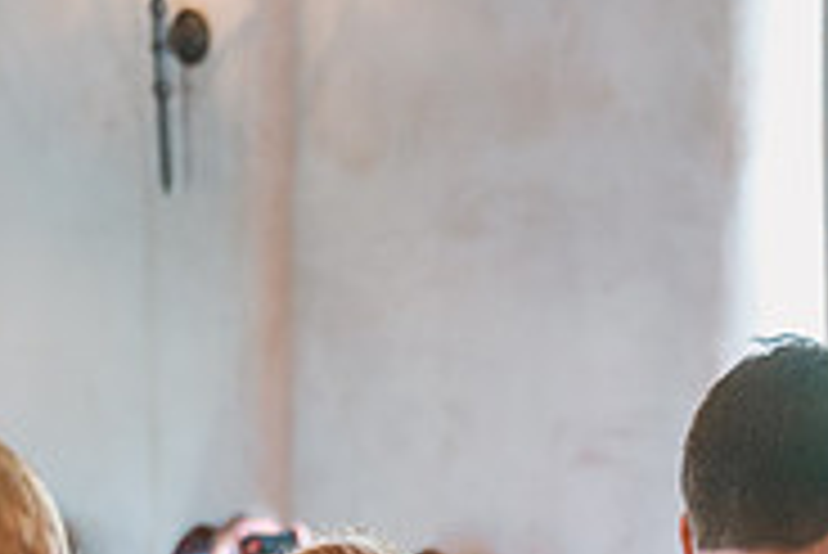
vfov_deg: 9.1
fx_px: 3407
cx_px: 828
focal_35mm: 148
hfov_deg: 13.7
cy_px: 775
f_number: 2.8
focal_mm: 47
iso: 2000
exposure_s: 1/250
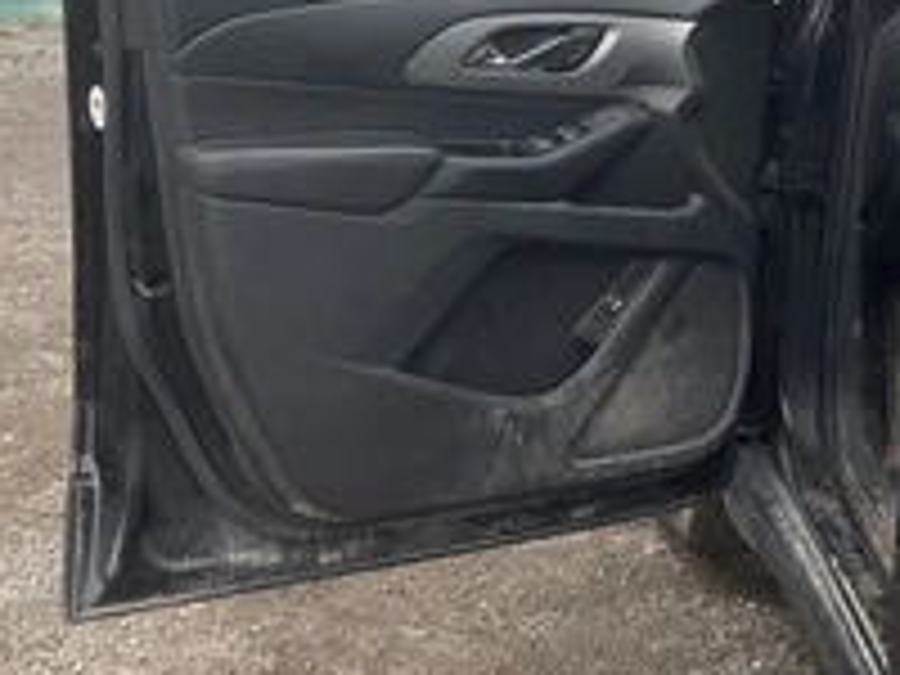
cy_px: 40
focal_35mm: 58
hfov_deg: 33.1
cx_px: 558
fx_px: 1508
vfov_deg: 24.4
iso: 25
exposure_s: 1/1195
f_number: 1.8
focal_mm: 3
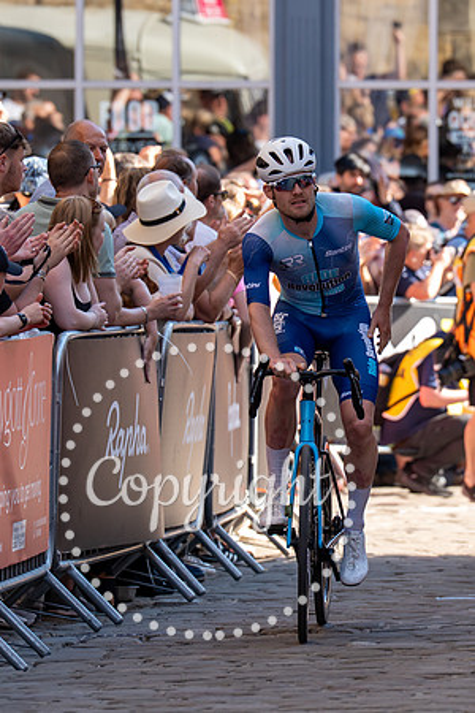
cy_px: 287
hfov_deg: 3.7
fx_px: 7437
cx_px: 365
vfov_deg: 5.5
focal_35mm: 376
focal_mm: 194
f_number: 4
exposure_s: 1/1000
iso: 400
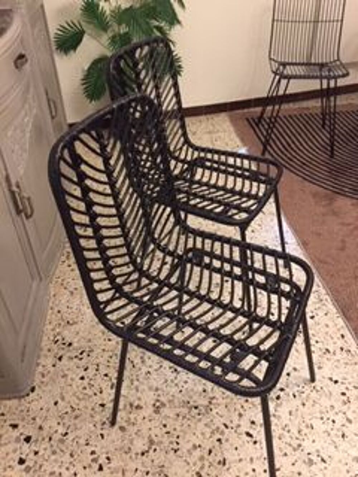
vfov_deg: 61.7
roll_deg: +2.1
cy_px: 238
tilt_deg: -37.0
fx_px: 400
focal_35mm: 29
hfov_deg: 48.2
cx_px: 179
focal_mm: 4.15
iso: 320
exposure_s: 1/17
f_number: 2.2
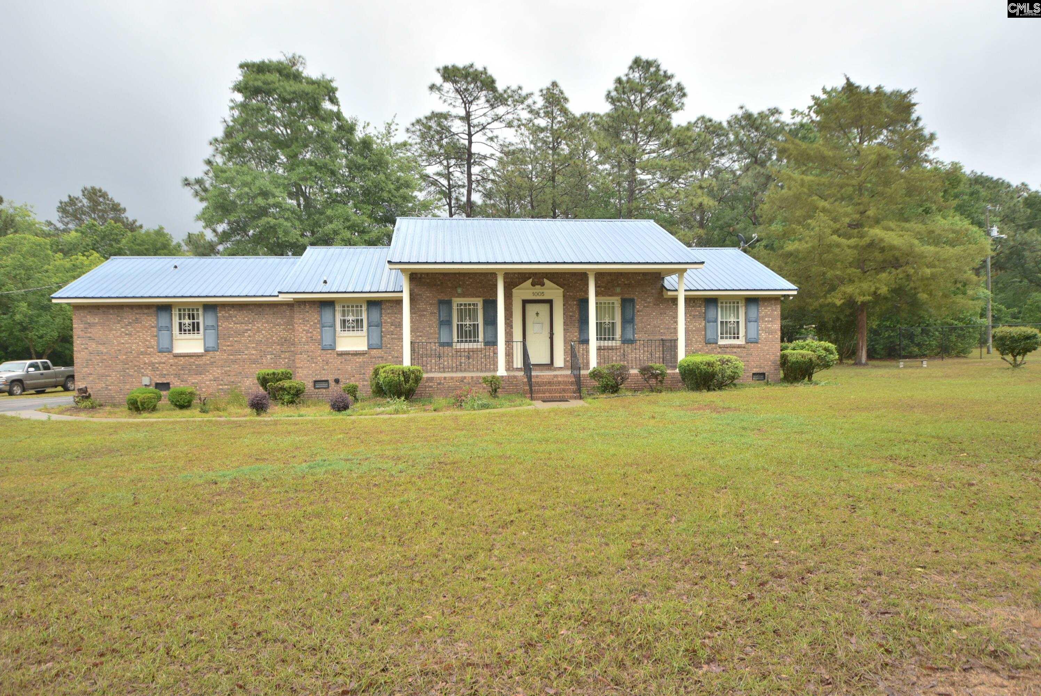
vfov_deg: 56.2
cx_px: 520
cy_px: 348
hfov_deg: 77.3
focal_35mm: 22
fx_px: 651
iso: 200
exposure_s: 1/800
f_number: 4
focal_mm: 15
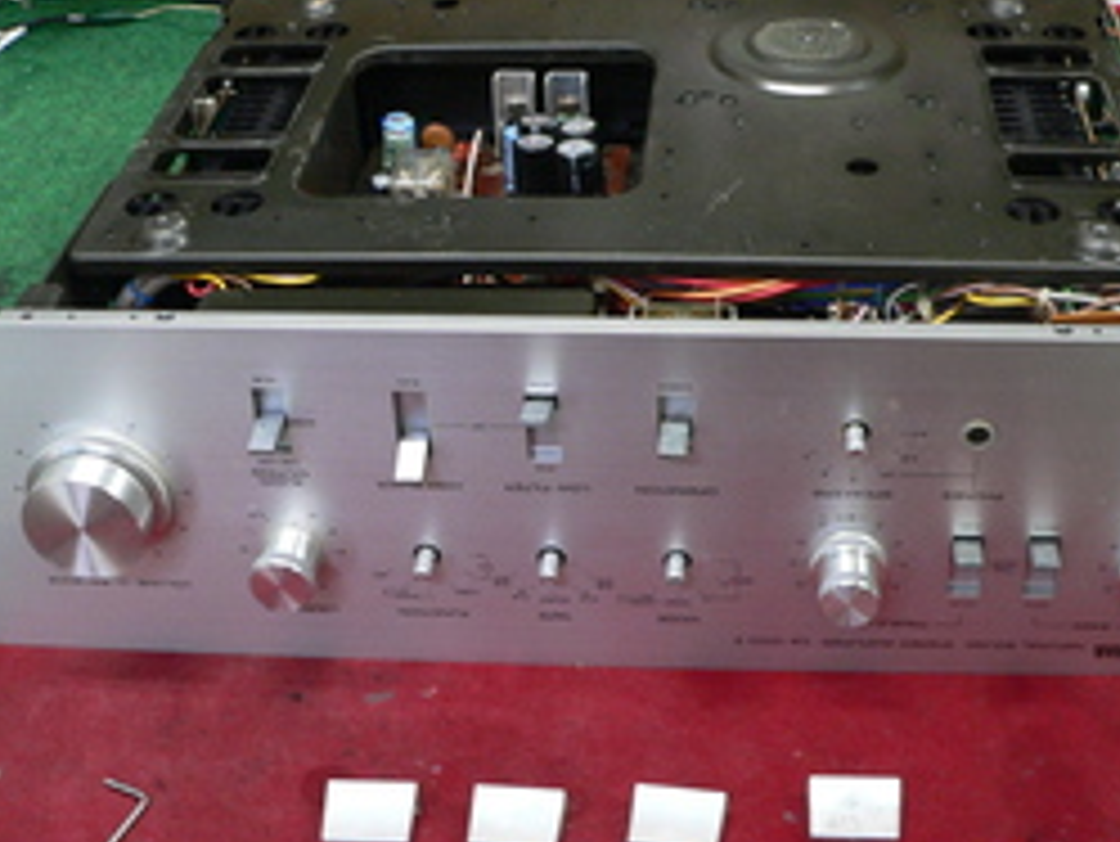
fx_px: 1780
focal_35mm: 55
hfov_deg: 34.8
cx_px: 666
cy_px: 362
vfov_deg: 26.6
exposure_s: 1/20
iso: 200
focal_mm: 6
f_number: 2.8
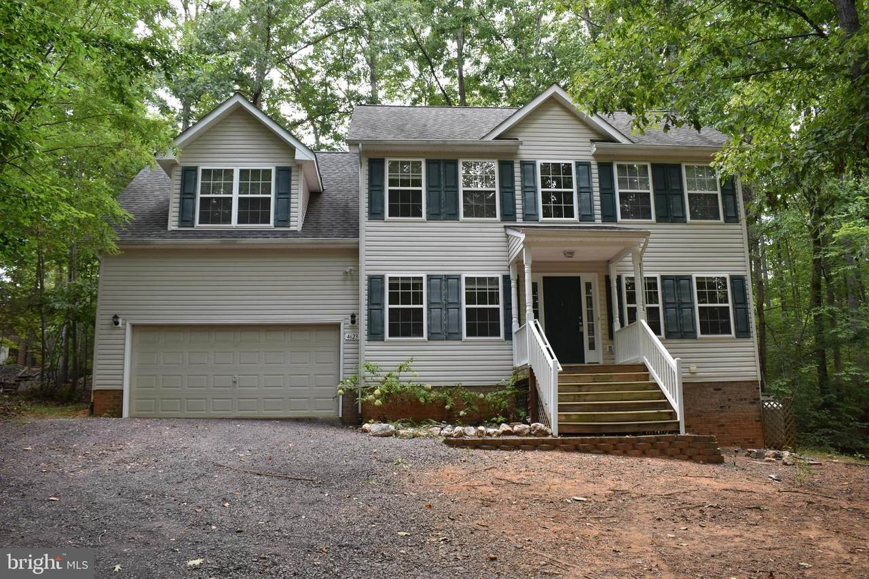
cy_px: 290
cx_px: 434
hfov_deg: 61.9
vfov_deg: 43.6
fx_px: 724
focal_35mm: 30
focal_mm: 20
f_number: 5.6
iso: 400
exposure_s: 1/125
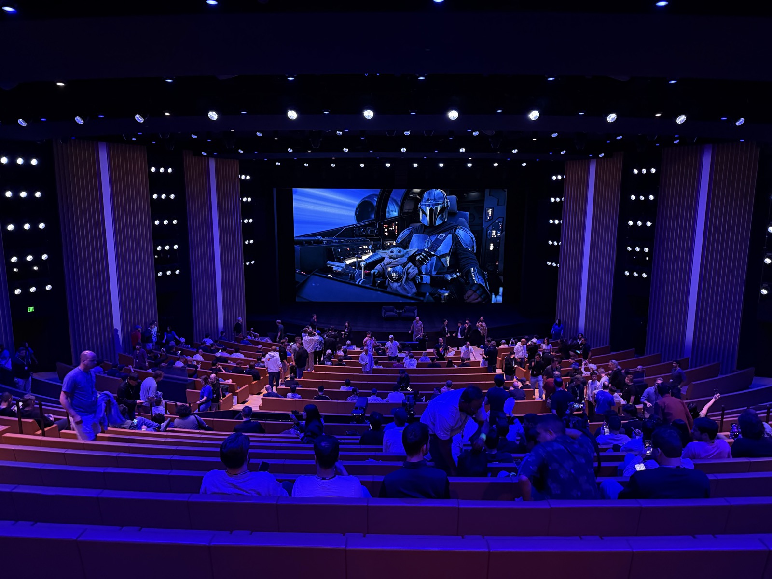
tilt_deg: -9.3
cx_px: 386
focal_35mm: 24
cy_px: 290
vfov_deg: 56.8
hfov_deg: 71.6
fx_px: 535
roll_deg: -0.3
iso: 1600
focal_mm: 6.76
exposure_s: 1/30
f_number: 1.78
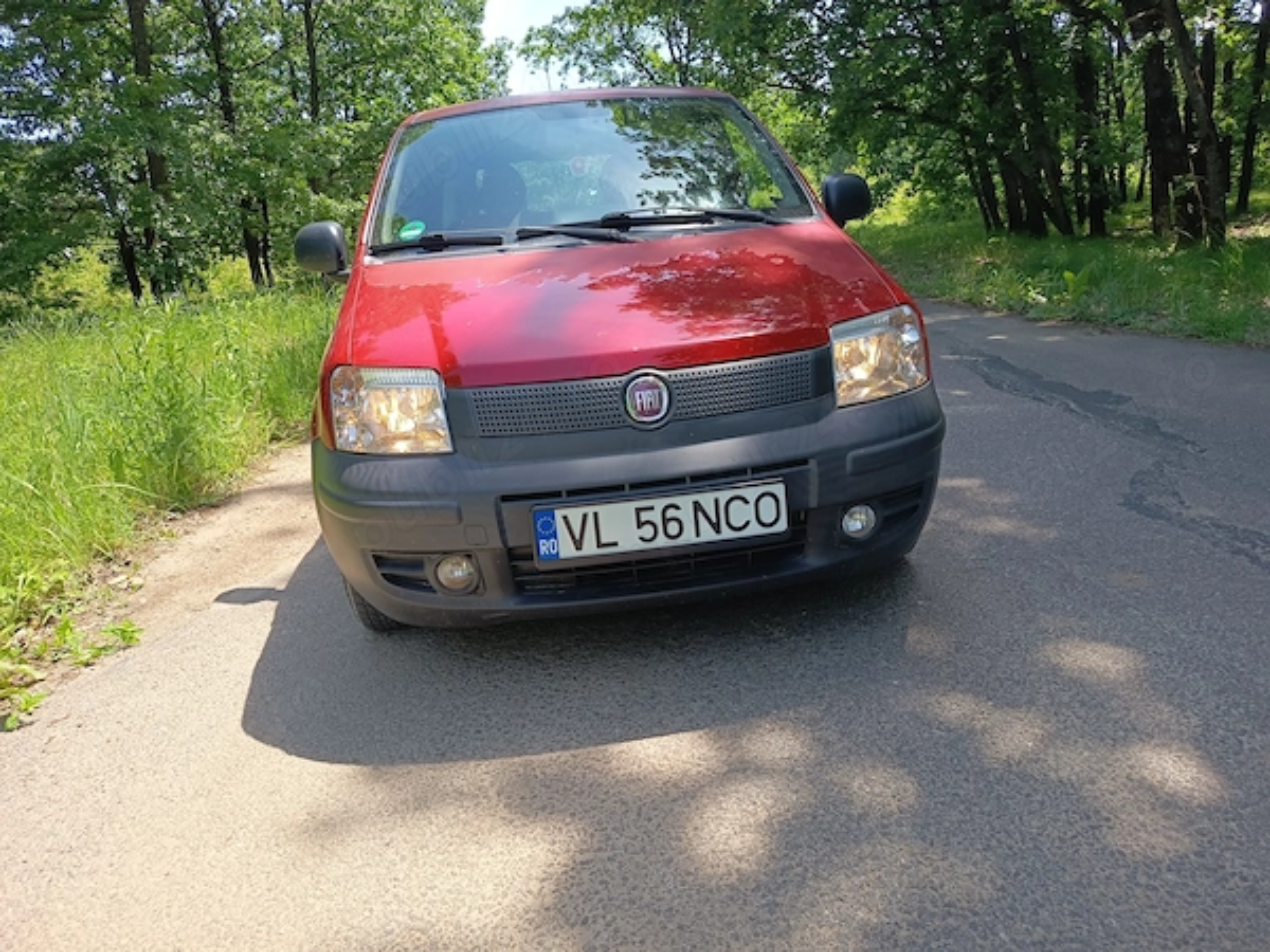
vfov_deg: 56.8
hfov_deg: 71.6
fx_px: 881
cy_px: 476
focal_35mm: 24
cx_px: 635
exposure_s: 1/167
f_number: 1.7
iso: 50
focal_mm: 5.24
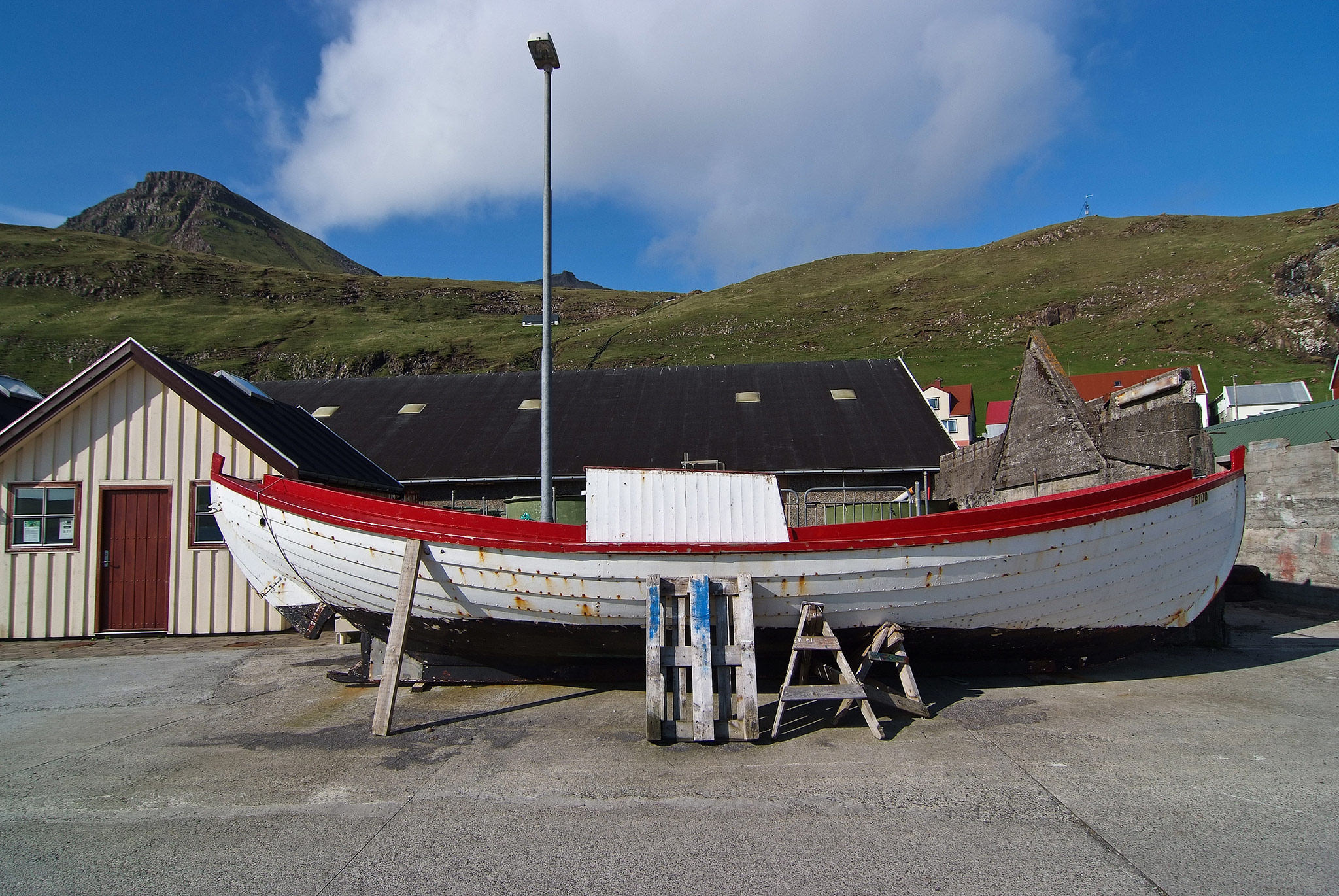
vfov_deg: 62.1
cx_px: 670
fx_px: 745
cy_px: 448
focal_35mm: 20
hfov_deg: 83.9
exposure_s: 1/900
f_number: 5.6
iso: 100
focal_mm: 13
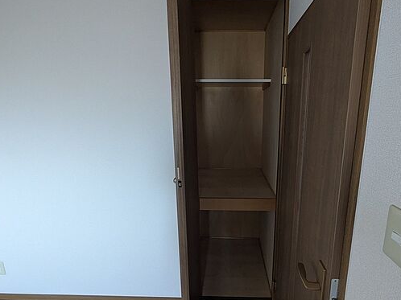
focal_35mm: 18
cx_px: 225
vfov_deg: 71.5
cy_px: 150
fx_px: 208
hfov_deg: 87.4
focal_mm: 1.83
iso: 333
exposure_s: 1/24
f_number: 2.2
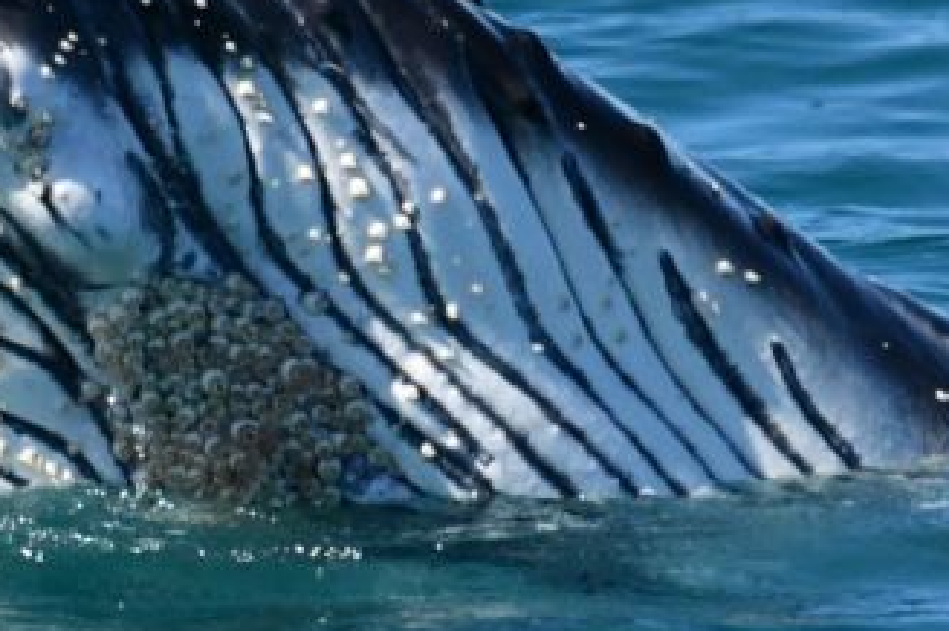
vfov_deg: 0.9
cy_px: 137
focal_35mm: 1465
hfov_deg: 1.4
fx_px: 38580
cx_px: 310
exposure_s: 1/8000
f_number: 6.3
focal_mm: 600
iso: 1800
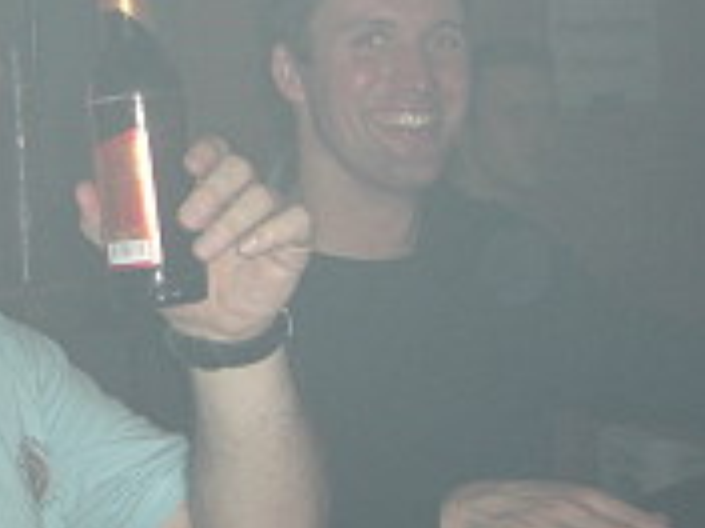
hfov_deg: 18.4
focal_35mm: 102
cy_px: 120
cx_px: -96
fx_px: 2077
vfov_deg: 14.4
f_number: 2.8
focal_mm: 7.9
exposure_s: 1/60
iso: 200
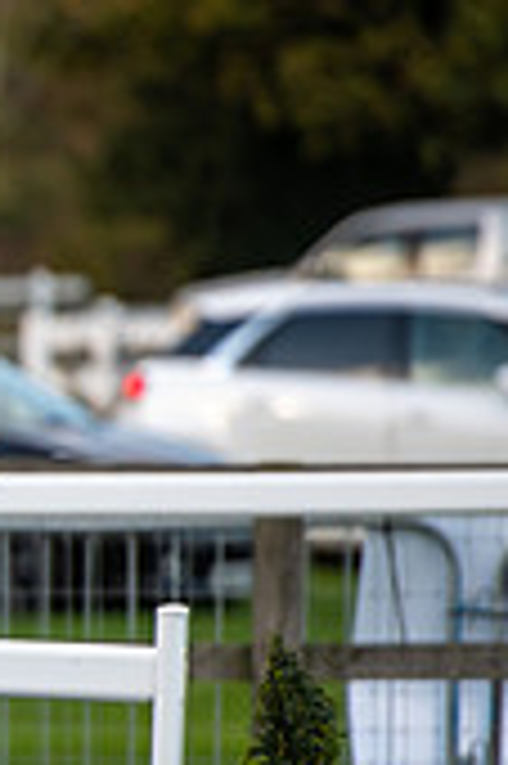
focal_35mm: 683
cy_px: 619
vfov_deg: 3.0
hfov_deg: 2.0
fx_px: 14485
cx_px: -701
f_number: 2.8
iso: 320
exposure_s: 1/500
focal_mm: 200
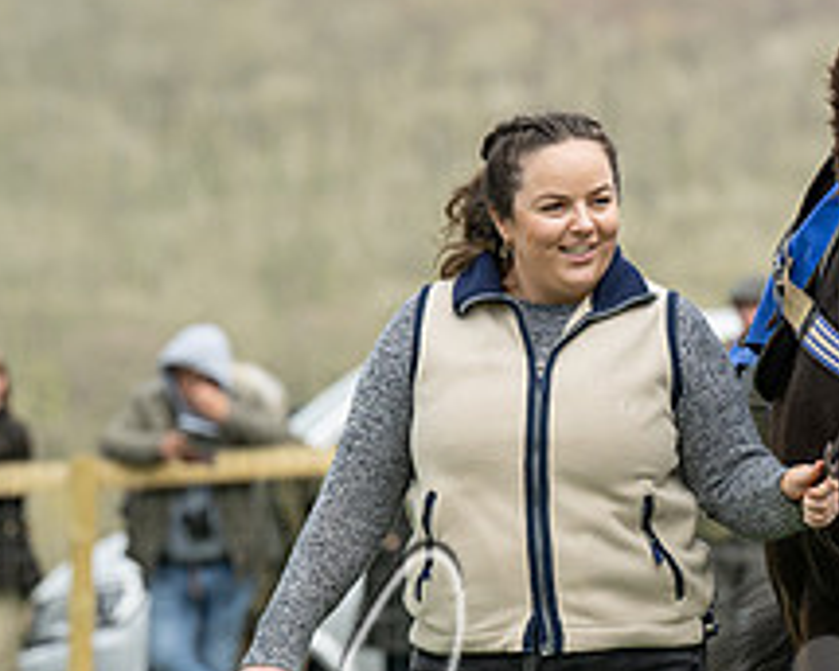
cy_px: 449
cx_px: 1036
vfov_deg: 3.1
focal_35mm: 502
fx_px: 12465
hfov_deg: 3.8
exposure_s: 1/1250
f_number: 5
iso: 400
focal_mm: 170
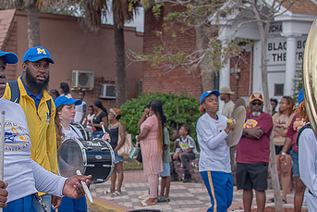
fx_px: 775
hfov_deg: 22.9
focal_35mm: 88
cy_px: 139
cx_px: 77
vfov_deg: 15.5
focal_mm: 35
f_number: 4
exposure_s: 1/500
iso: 100
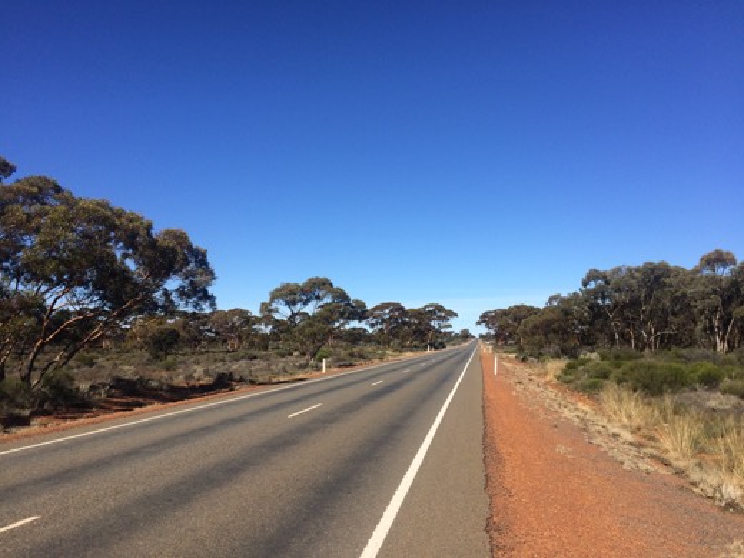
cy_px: 279
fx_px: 623
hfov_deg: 61.7
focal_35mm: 29
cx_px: 372
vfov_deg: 48.2
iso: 32
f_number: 2.2
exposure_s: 1/2564
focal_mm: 4.15
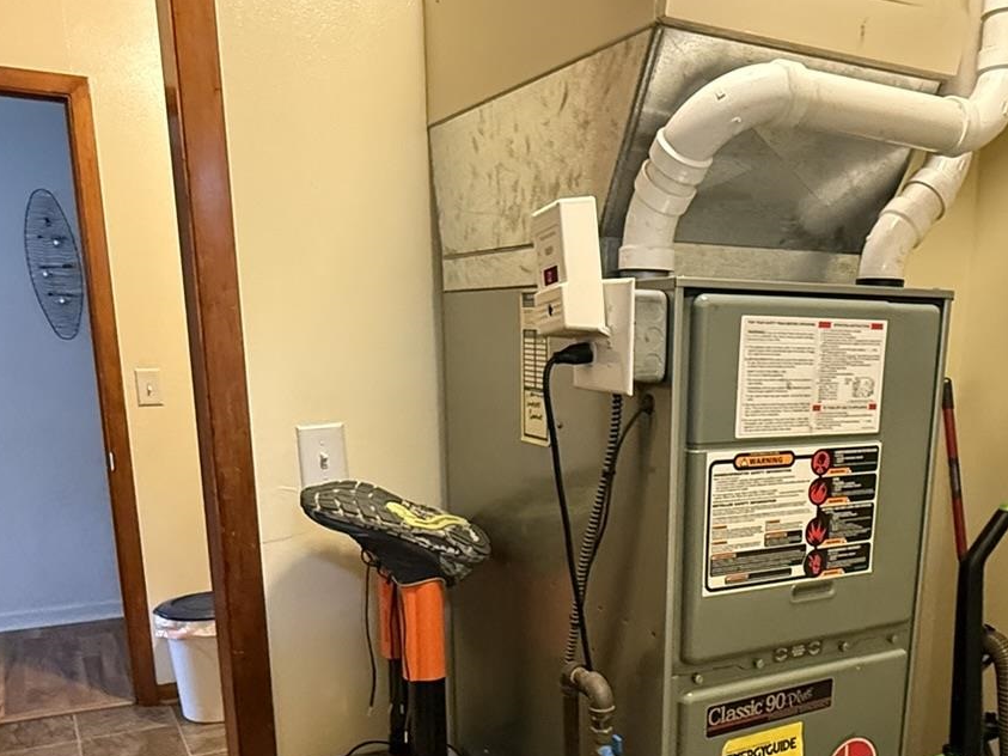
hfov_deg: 53.5
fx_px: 990
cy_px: 581
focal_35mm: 34
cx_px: 617
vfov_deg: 40.4
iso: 800
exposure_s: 1/60
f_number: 2.2
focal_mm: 2.22
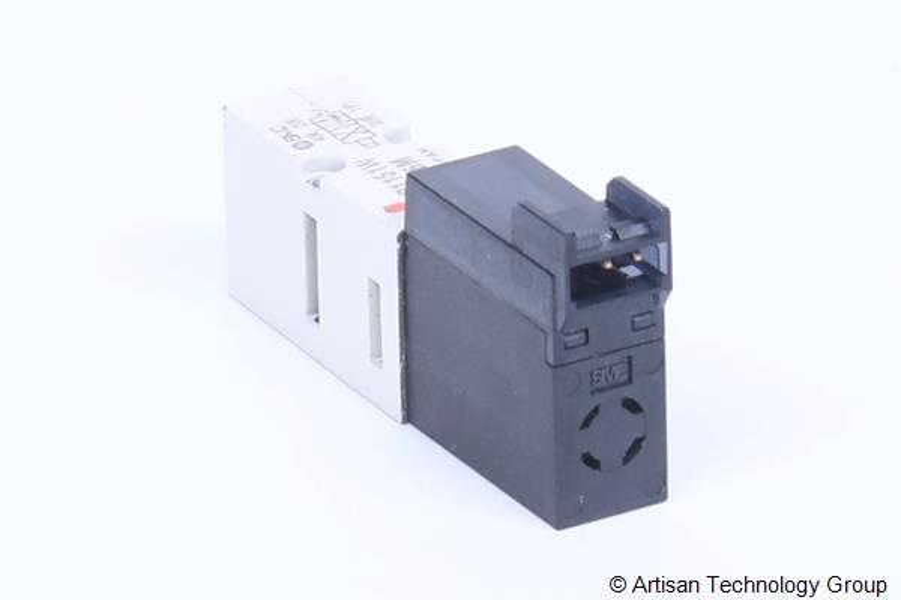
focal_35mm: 82
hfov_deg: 24.8
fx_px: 2052
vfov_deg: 16.7
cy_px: 300
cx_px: 450
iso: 200
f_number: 13
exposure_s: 1/200
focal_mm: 55
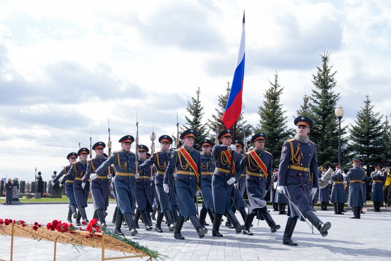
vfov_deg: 33.4
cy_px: 130
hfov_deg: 48.5
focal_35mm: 40
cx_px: 196
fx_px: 434
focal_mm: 40
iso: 320
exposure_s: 1/1600
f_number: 4.5
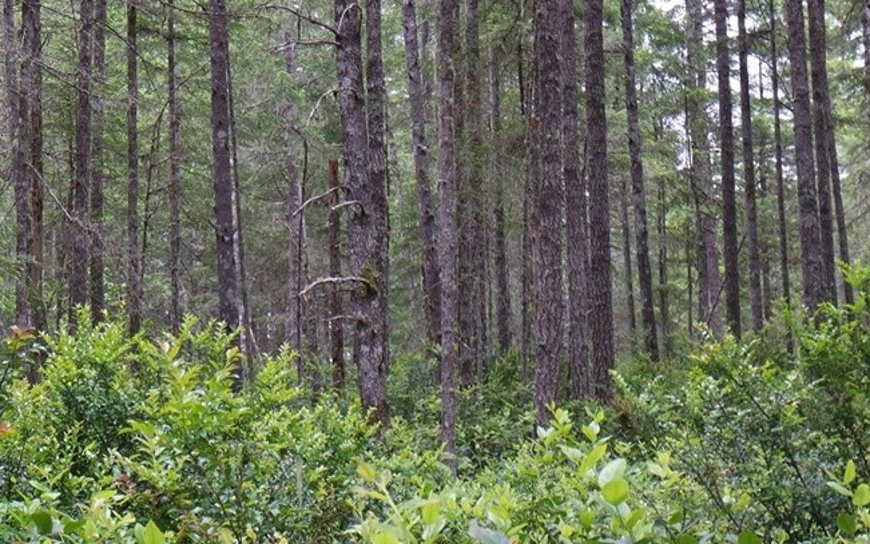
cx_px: 418
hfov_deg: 30.2
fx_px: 1612
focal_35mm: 68
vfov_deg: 19.1
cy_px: 198
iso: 200
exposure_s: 1/80
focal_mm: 15
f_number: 4
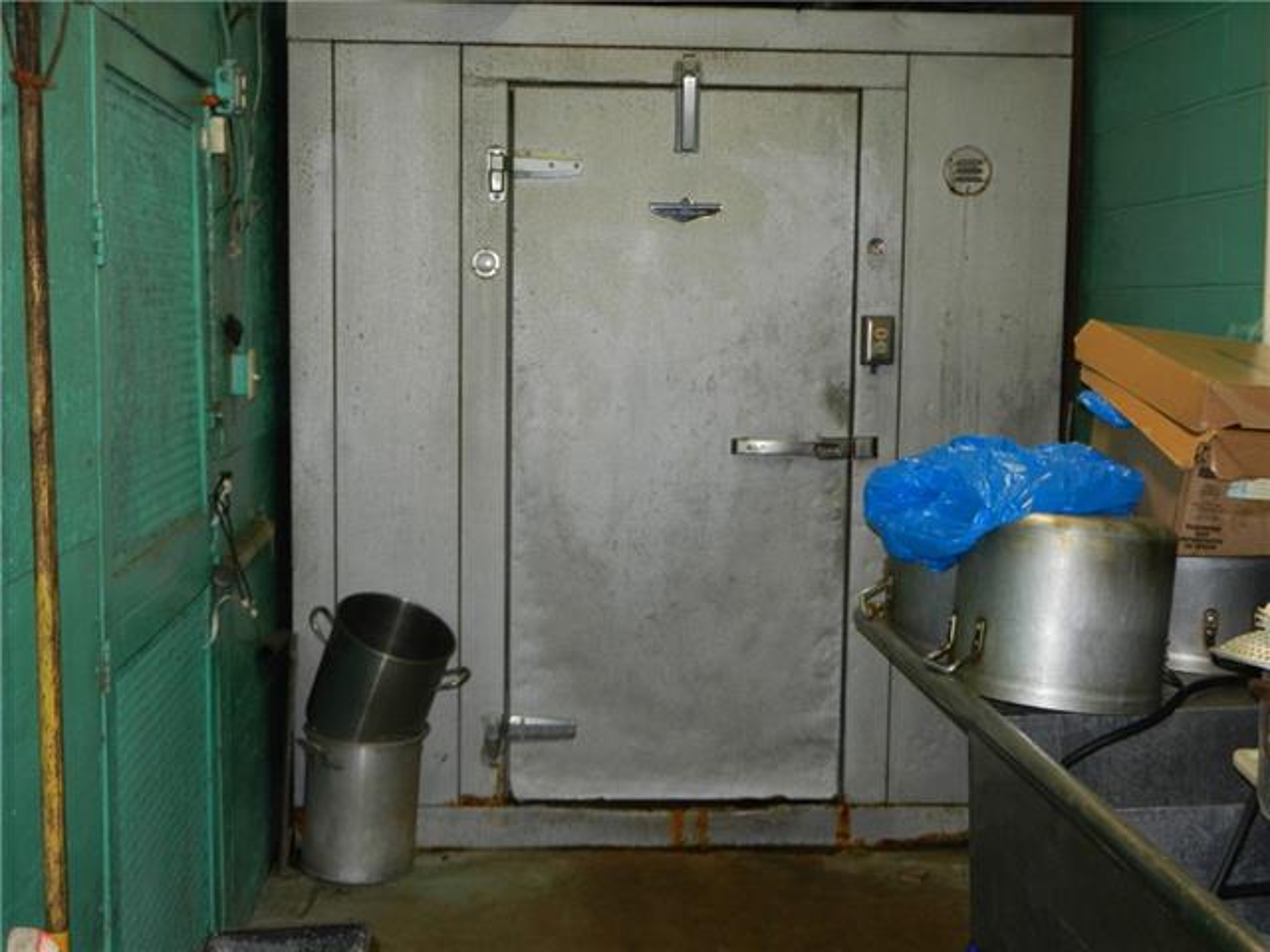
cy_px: 476
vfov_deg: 32.2
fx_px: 1651
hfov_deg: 42.1
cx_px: 635
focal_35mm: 45
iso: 320
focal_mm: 8.2
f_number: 4.2
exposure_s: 1/30
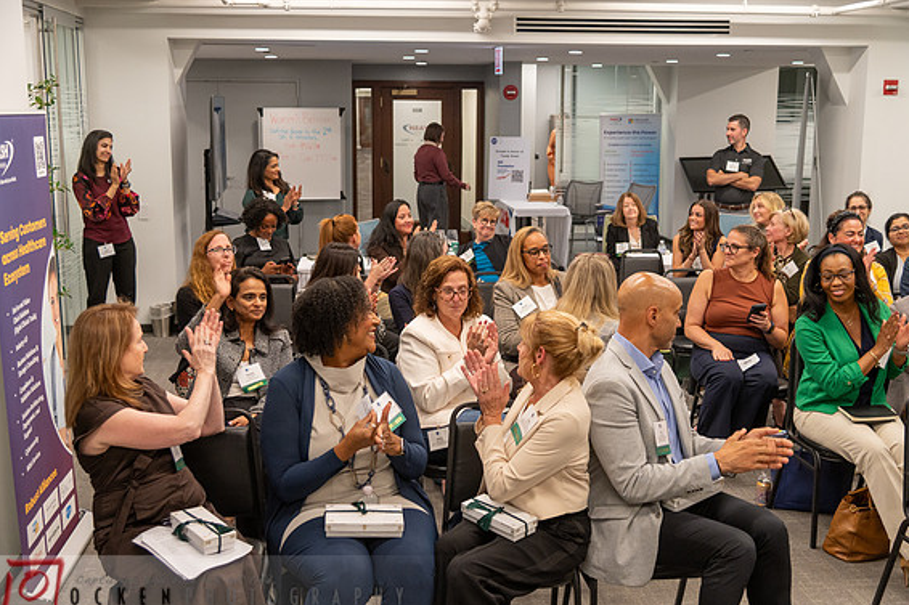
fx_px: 1035
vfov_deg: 32.6
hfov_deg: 47.4
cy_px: 308
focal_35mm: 41
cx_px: 459
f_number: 4
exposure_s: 1/160
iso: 1600
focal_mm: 40
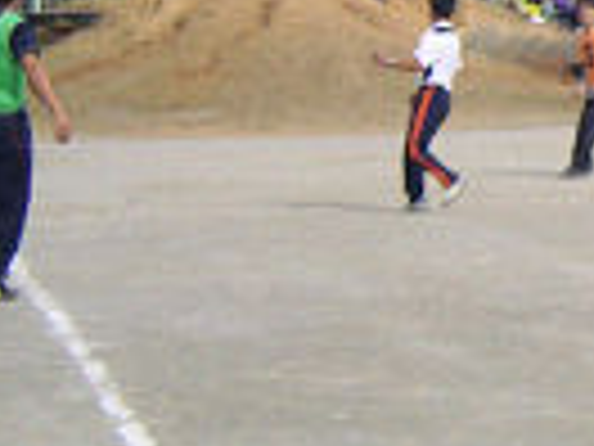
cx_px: 742
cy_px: 36
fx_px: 3466
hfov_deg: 9.6
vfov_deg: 7.3
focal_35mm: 202
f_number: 3.5
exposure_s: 1/552
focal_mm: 11.1
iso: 50
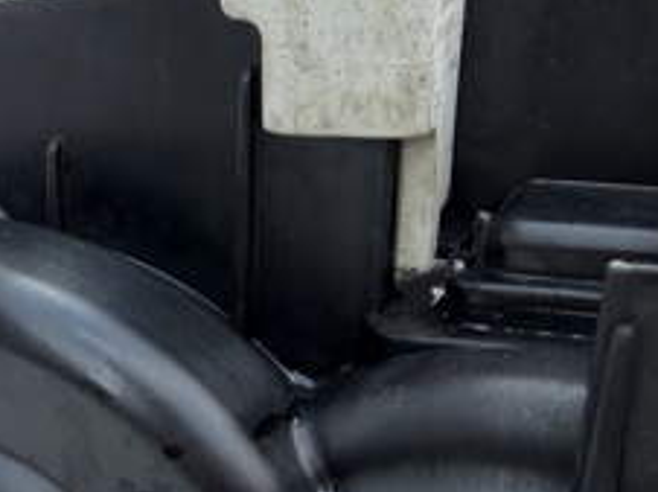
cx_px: 178
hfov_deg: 28.2
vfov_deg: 20.4
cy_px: 569
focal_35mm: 68
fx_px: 1291
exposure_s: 1/177
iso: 40
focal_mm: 2.22
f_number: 2.2
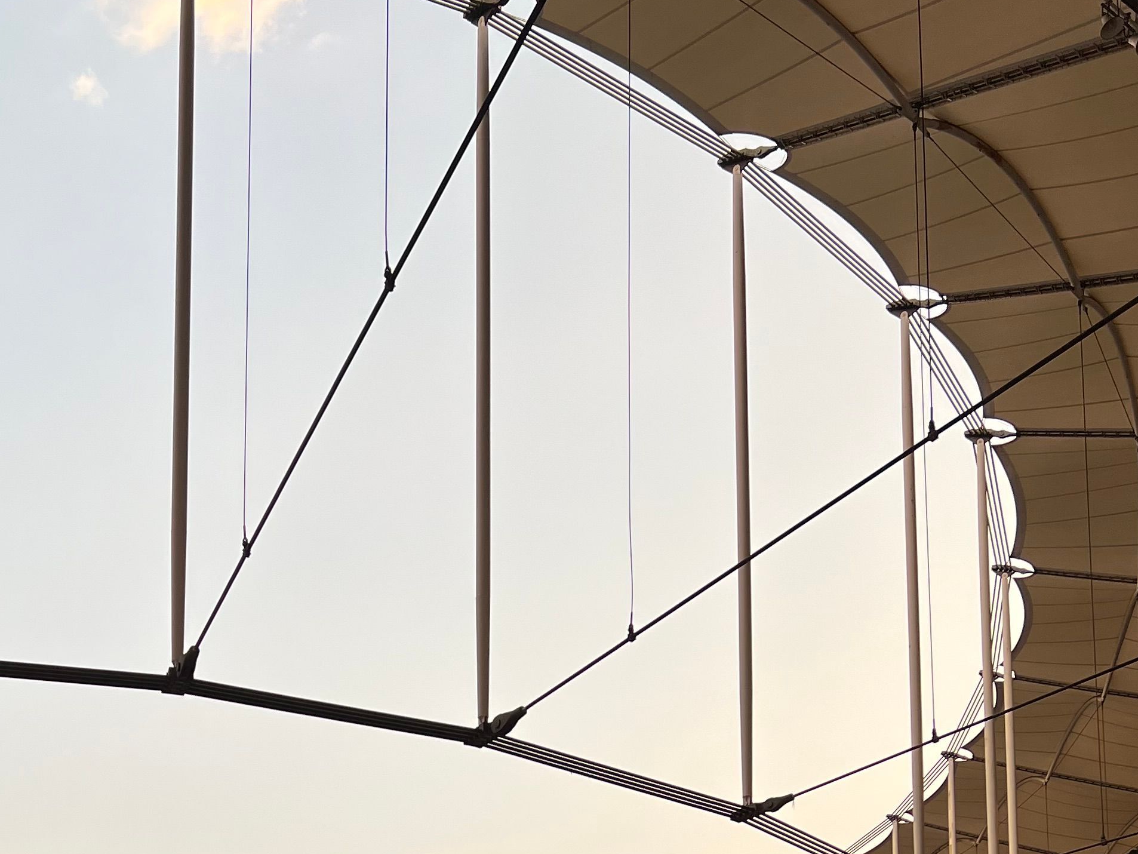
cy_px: 1072
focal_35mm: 55
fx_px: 1808
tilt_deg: +7.1
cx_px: 306
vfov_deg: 23.8
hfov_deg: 34.3
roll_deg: -0.9
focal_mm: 5.7
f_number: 1.5
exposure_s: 1/488
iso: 50
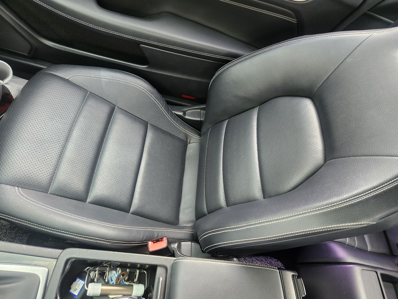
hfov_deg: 73.9
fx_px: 264
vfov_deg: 58.9
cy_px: 150
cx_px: 199
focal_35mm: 23
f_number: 1.8
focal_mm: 5.4
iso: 250
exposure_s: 1/120
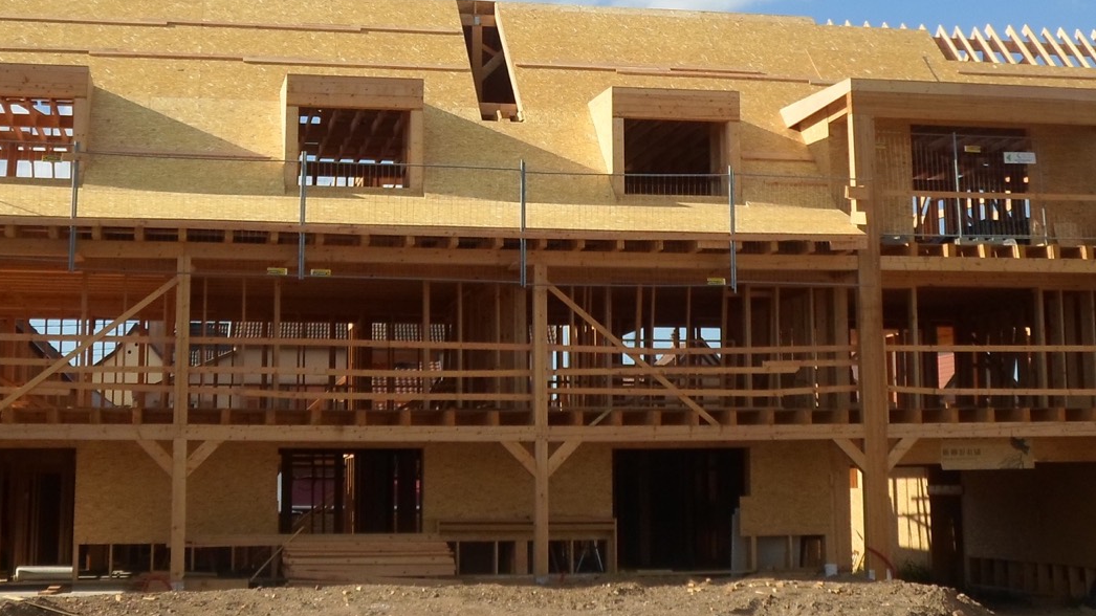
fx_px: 1743
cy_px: 159
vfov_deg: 19.9
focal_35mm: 60
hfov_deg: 34.9
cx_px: 594
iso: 80
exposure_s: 1/1000
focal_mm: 6.5
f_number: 3
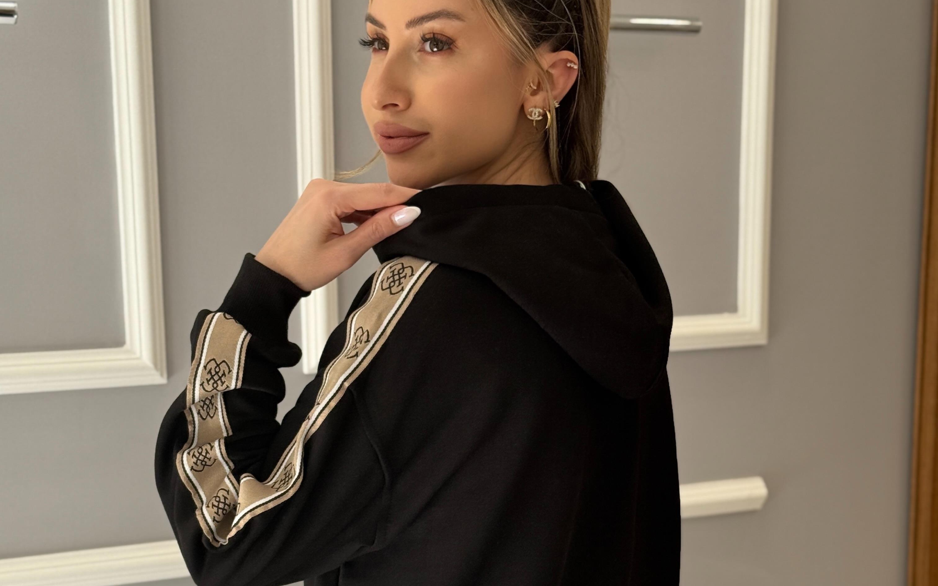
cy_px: 468
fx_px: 1738
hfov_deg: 30.2
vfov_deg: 19.0
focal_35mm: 68
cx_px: 469
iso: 80
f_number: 1.78
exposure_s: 1/271
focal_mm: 6.76
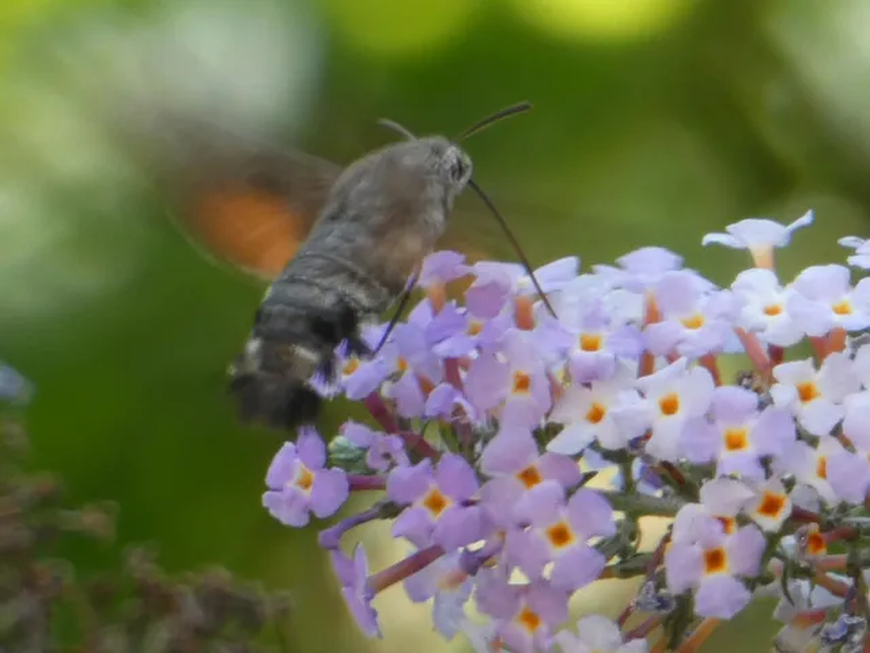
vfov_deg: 2.1
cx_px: 435
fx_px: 17593
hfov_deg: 2.8
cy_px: 326
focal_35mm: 700
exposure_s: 1/100
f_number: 5.6
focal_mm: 125.5
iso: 160
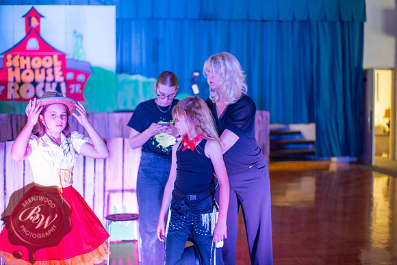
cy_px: 132
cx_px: 198
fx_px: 551
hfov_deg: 39.6
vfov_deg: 27.0
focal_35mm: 50
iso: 500
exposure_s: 1/50
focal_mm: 50
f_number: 1.8
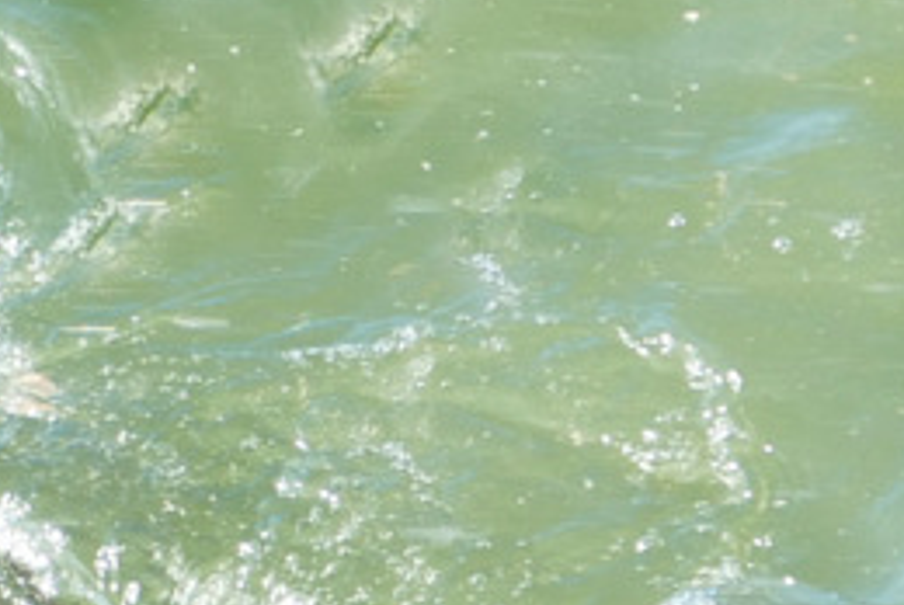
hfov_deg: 17.6
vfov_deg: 12.0
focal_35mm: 113
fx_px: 2841
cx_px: -38
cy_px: 617
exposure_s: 1/400
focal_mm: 17.83
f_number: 3.3
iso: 125
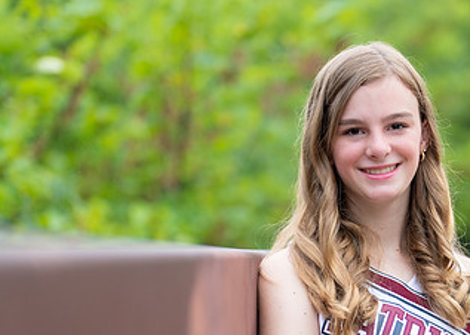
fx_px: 1667
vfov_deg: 11.4
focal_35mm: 125
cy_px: 277
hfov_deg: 15.9
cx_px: 396
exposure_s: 1/320
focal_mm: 50
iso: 100
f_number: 1.2
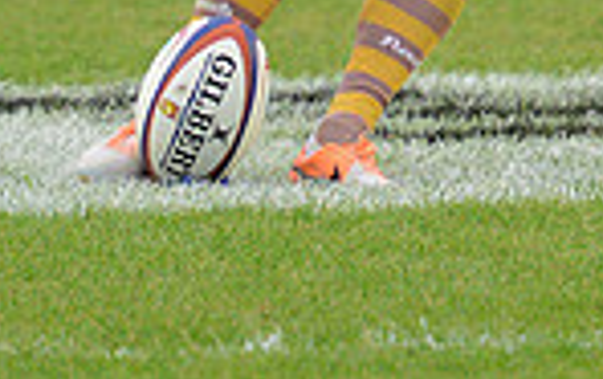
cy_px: -405
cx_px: 371
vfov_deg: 1.2
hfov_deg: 1.9
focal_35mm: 1077
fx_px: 17726
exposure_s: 1/640
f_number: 4
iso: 2500
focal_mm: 270
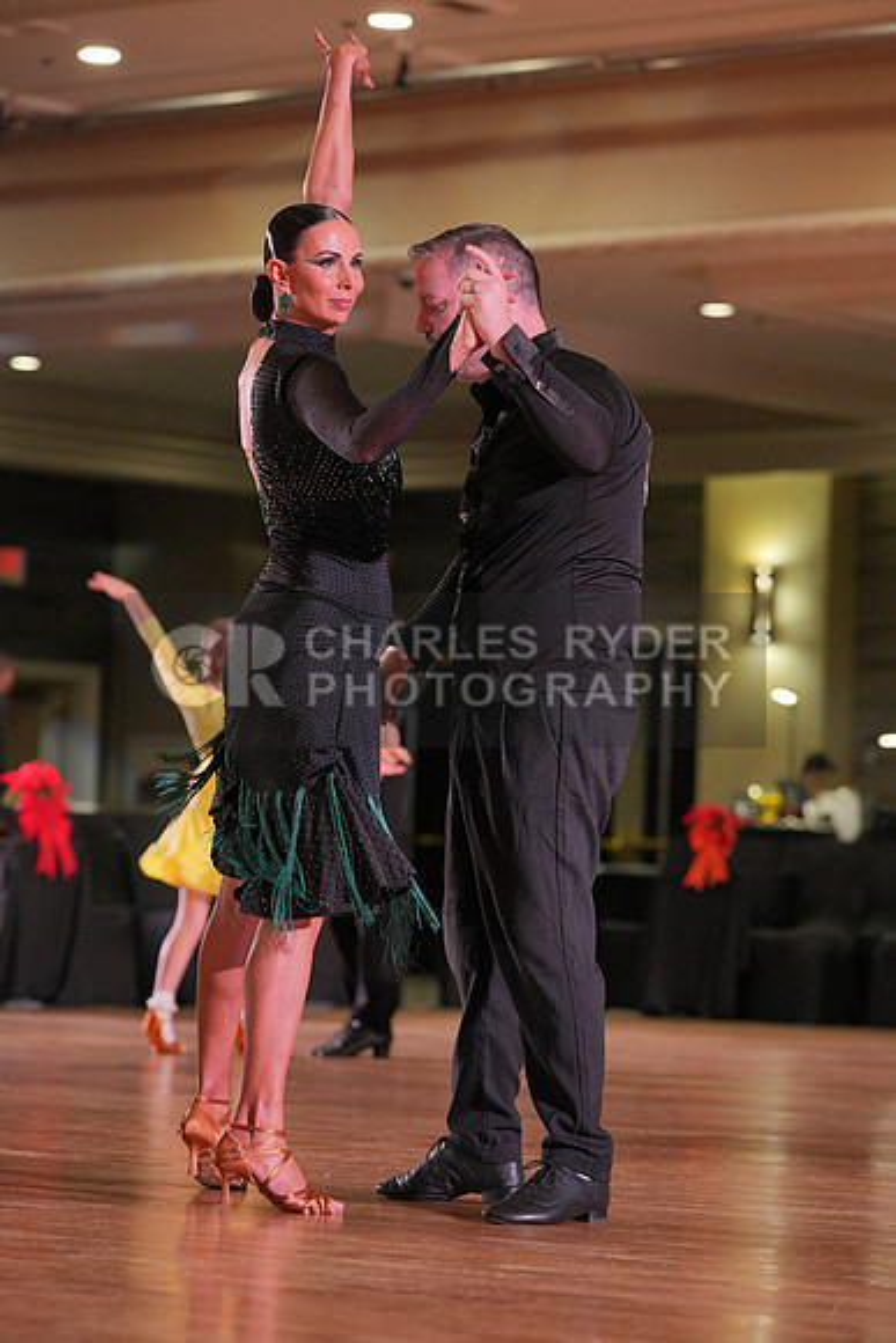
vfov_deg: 16.5
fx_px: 4626
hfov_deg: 11.1
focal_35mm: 124
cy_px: 672
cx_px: 448
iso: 2500
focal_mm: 124
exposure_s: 1/500
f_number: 4
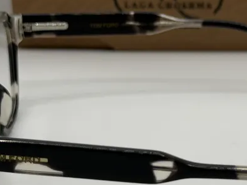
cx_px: 180
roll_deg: +0.3
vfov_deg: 12.0
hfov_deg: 16.0
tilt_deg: -19.3
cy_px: 111
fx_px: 878
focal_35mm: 123
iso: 80
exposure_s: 1/631
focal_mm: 6.76
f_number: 1.78
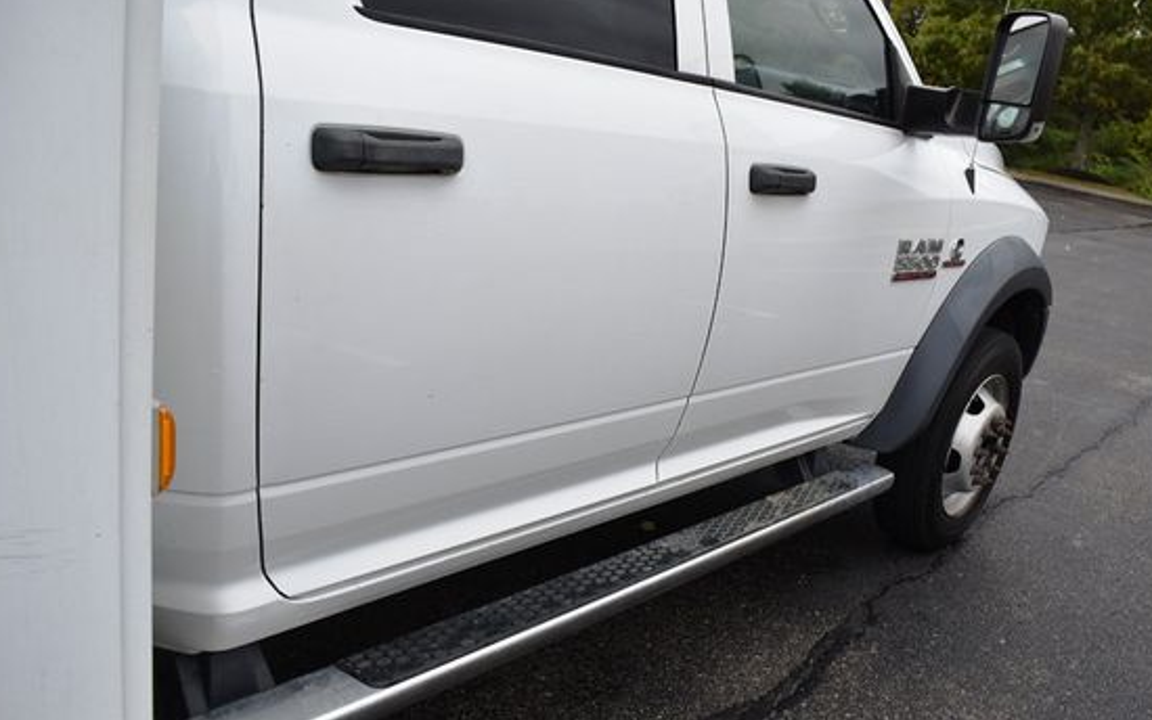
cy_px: 401
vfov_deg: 39.4
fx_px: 1005
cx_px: 645
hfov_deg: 59.5
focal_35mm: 32
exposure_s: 1/250
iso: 400
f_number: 5.6
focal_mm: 18
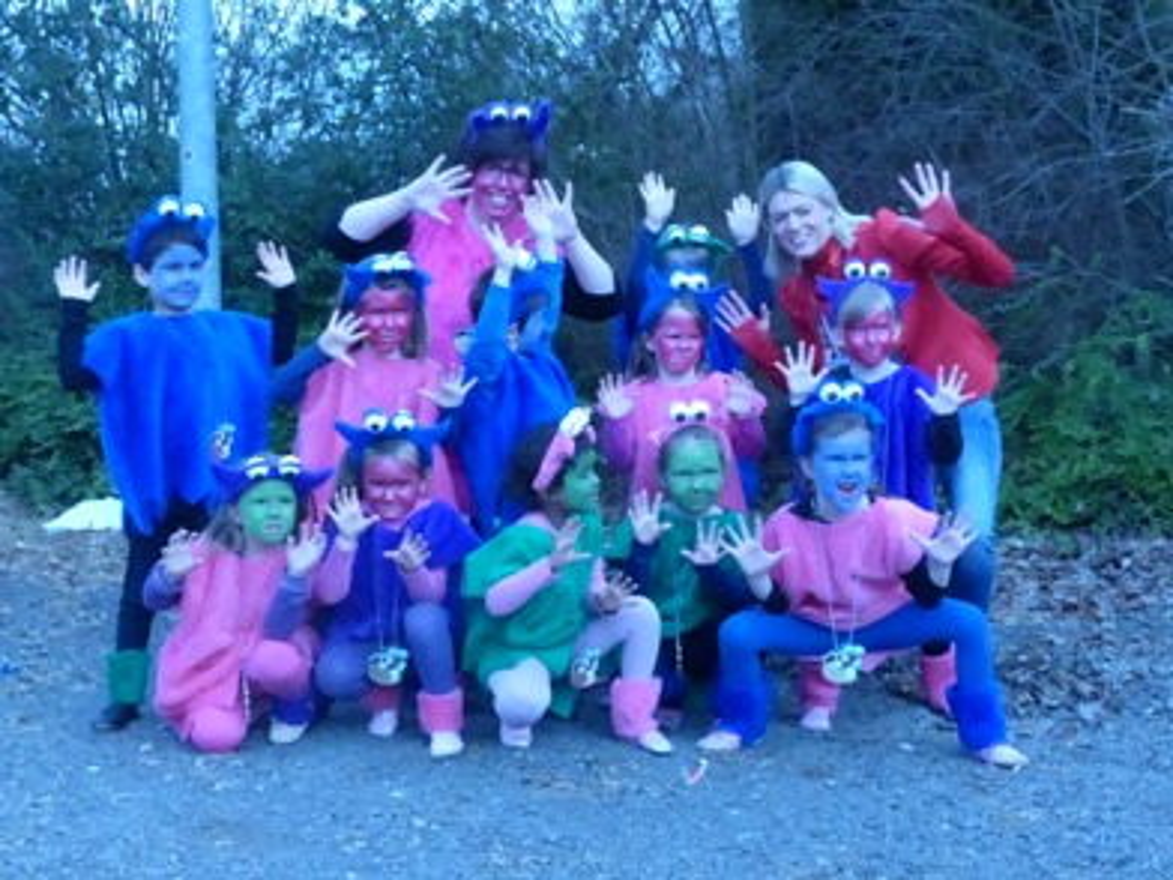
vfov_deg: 24.8
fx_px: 1999
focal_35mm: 59
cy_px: 440
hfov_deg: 32.7
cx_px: 586
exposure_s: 1/1600
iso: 1600
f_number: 5.6
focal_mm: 10.5
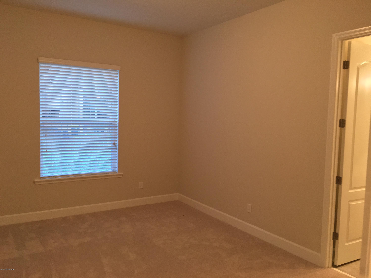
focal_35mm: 29
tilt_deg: -4.1
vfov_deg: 48.2
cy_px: 139
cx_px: 186
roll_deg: -1.6
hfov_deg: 61.7
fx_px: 311
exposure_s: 1/30
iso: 160
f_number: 2.2
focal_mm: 4.15
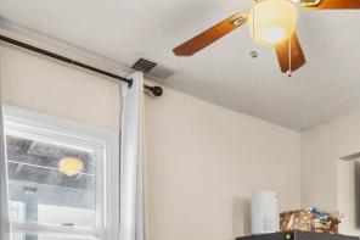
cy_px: 284
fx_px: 380
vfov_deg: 30.2
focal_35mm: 38
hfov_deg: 50.6
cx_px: 202
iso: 400
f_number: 8
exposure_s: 1/2
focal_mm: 10
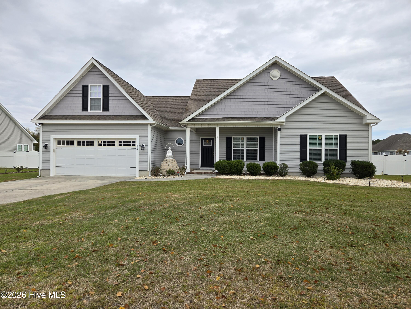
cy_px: 154
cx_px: 206
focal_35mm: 23
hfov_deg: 73.9
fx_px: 273
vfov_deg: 58.9
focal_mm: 5.4
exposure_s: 1/1255
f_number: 1.8
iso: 25
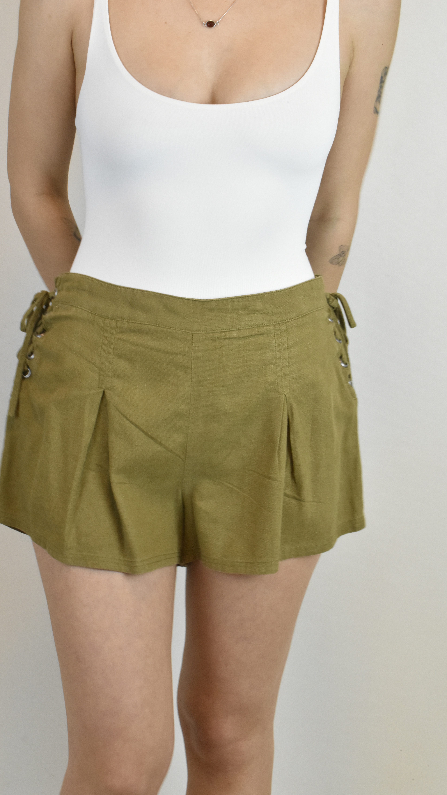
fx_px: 1412
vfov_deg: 31.4
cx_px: 184
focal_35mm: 67
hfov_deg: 18.0
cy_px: 400
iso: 1600
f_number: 18
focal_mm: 42
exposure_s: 1/40
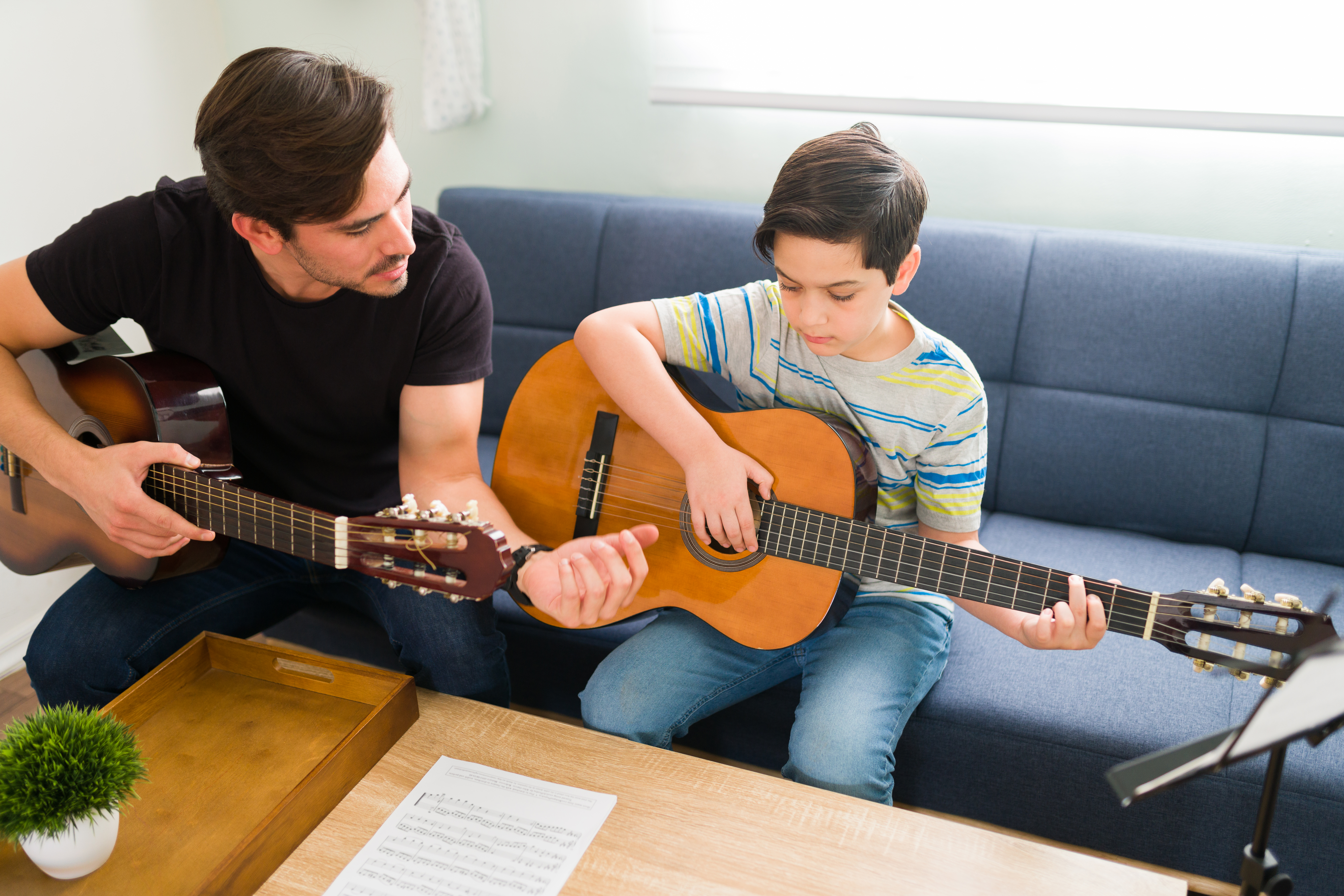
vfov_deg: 37.9
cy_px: 448
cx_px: 672
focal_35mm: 35
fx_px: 1307
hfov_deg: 54.4
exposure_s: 1/125
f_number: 1.8
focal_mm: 35
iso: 500
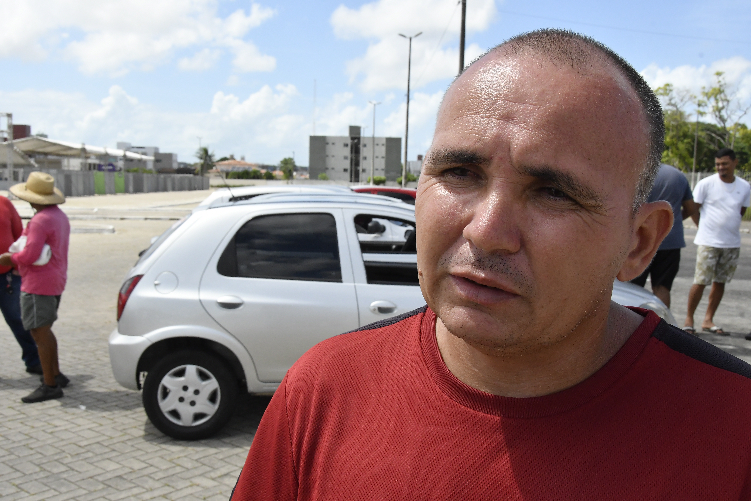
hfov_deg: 49.6
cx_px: 376
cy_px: 250
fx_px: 814
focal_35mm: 39
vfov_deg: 34.2
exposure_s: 1/1000
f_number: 16
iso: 1600
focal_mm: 26
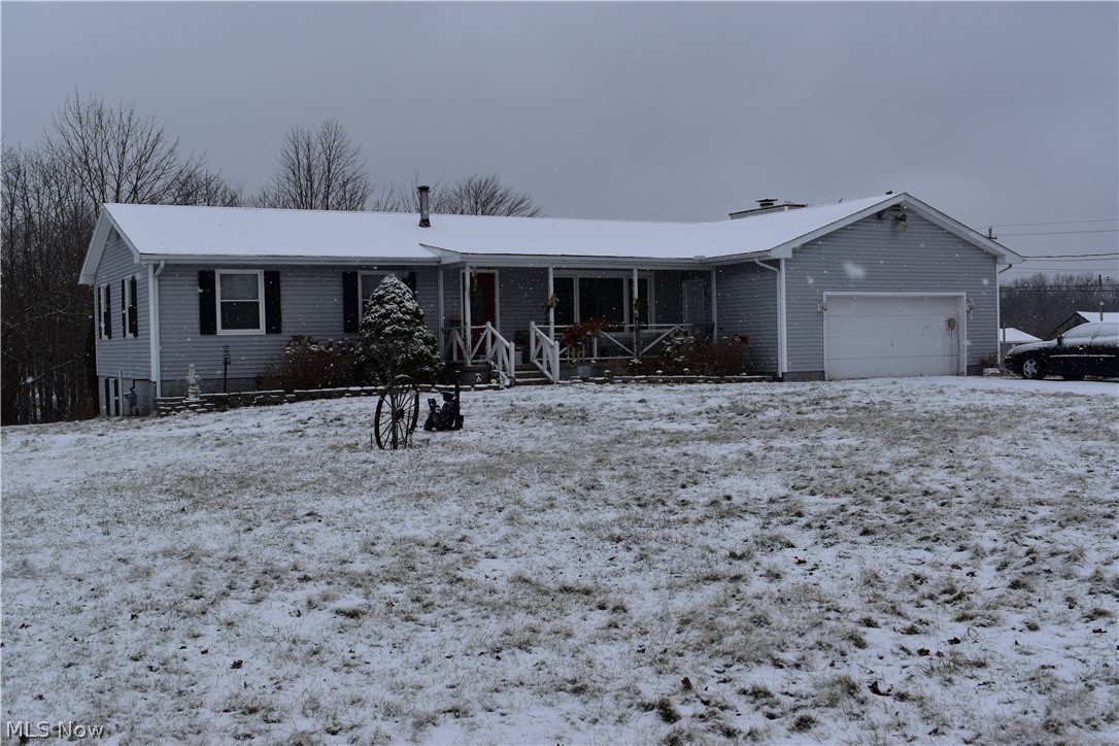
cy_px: 373
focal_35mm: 38
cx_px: 560
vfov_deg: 35.5
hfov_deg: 51.3
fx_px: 1166
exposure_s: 1/500
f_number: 11
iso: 360
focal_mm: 25
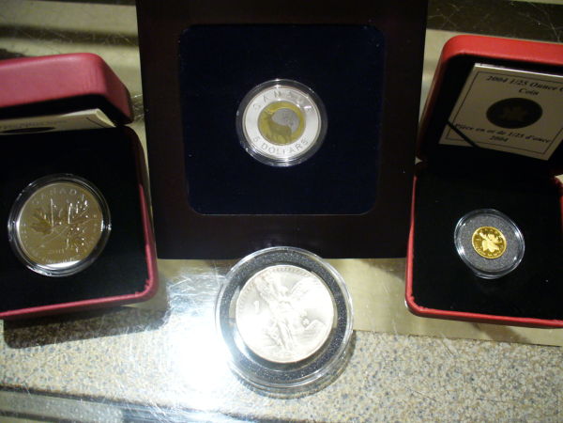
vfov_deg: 38.7
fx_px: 602
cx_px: 282
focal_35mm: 37
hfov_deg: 50.1
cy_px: 212
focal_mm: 6.1
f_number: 2.8
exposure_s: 1/10
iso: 200
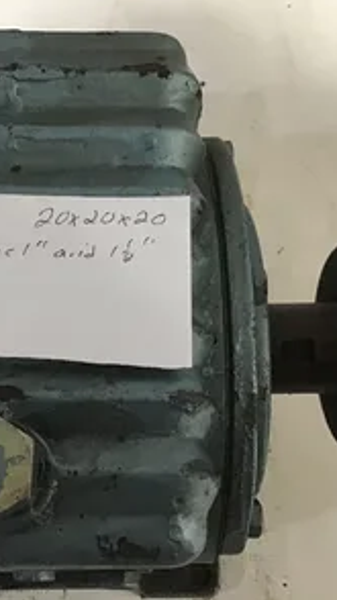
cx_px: 88
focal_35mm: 46
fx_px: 732
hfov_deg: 25.6
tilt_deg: -73.4
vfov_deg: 44.6
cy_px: 296
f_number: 2.4
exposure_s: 1/30
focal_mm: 3.3
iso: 200
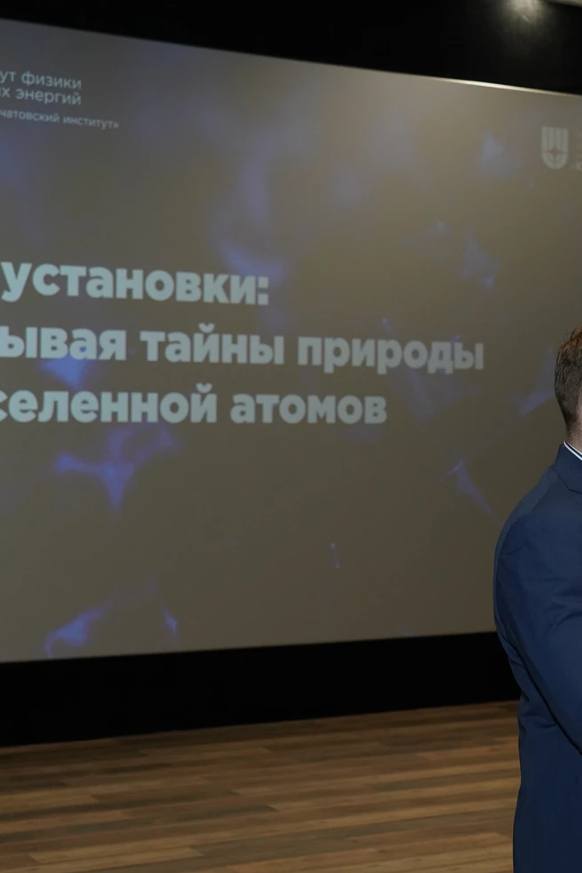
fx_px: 1698
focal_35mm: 70
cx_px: 361
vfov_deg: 28.8
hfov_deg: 19.4
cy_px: 436
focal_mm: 46
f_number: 5.6
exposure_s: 1/250
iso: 3200
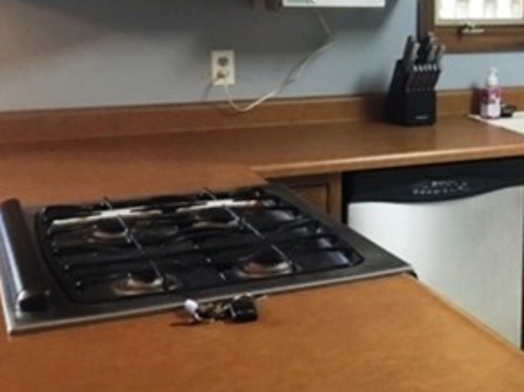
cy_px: 74
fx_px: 953
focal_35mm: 63
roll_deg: -0.9
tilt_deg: -6.7
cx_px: 526
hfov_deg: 28.8
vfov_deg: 22.9
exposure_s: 1/30
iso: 200
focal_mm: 4.15
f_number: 2.2
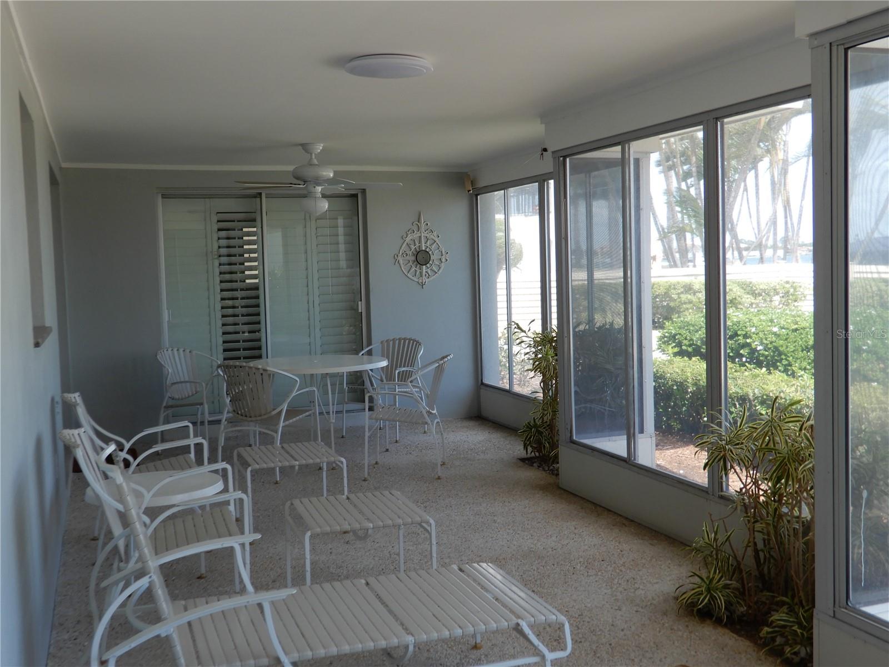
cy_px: 334
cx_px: 444
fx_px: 976
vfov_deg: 37.7
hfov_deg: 49.0
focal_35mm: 38
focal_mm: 6.8
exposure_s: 1/100
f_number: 4
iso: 80
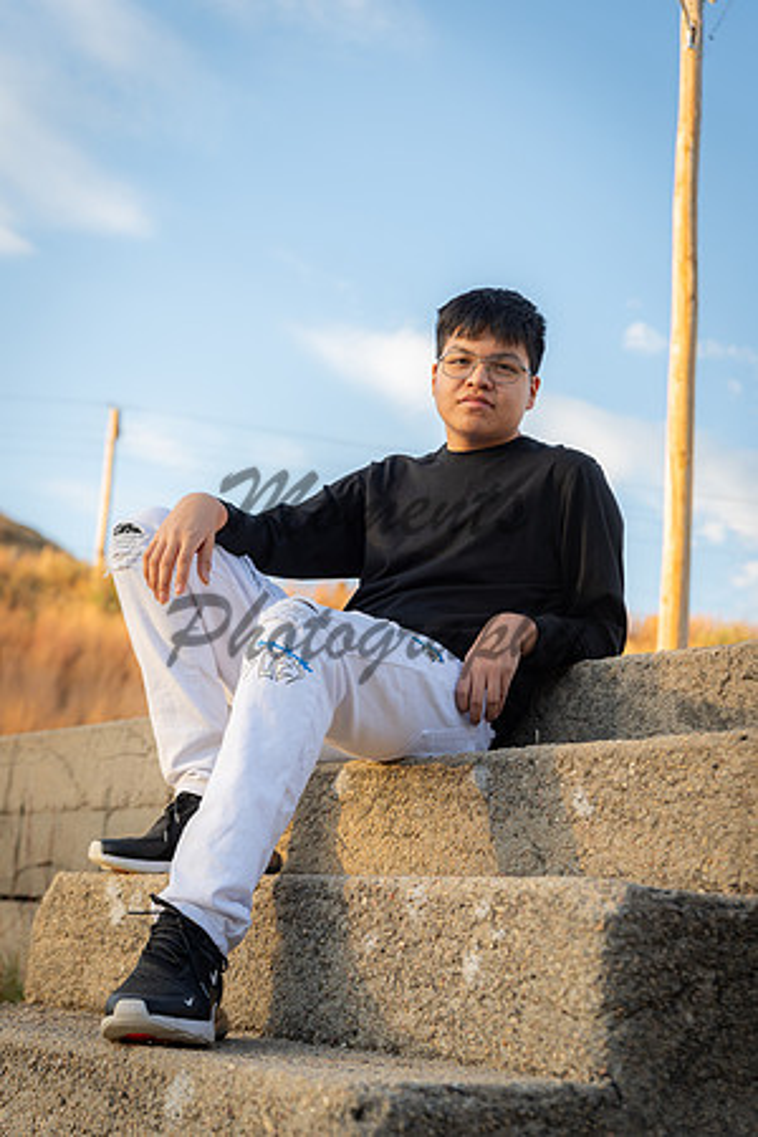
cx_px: 379
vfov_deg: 39.6
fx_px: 1579
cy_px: 568
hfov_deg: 27.0
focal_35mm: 50
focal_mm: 50
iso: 31
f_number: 3.2
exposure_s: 1/125
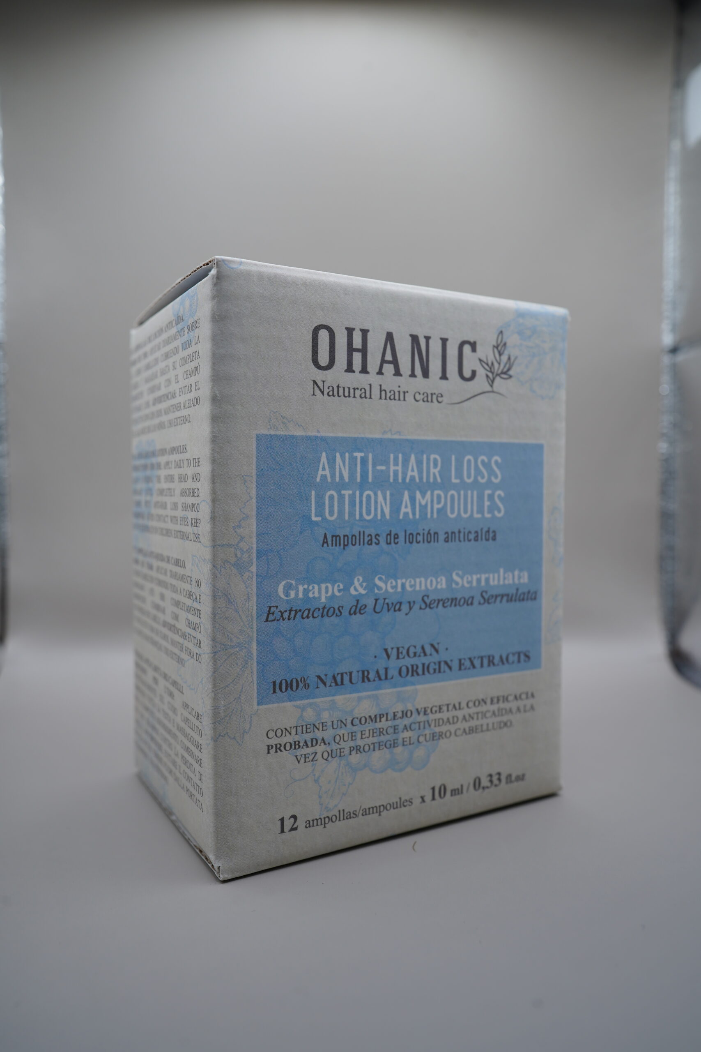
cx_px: 350
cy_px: 526
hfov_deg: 53.1
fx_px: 701
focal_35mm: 24
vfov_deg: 73.7
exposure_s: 1/80
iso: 200
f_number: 6.3
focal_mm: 24
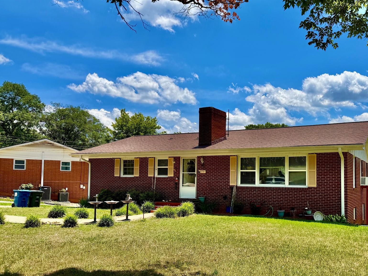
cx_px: 241
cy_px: 167
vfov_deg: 43.9
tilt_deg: +2.4
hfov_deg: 55.8
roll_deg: -0.2
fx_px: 340
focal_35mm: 32
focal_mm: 6.76
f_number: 1.78
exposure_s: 1/6173
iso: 80
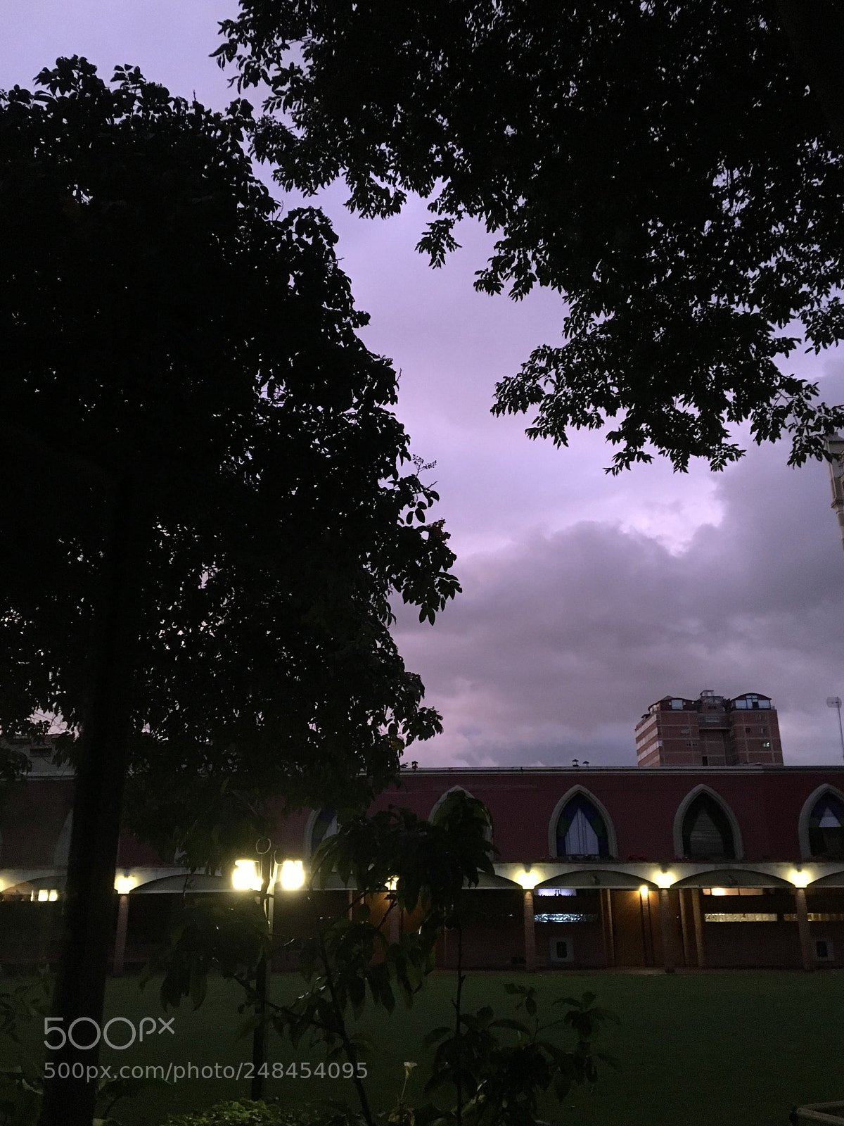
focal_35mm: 29
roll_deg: -1.5
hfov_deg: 48.2
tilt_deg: +18.5
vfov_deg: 61.7
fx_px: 943
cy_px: 563
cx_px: 422
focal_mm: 4.15
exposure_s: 1/15
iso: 200
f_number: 2.2
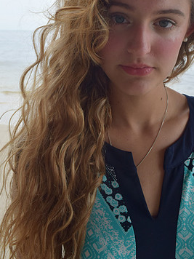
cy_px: 61
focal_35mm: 47
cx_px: 88
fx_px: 351
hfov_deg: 30.9
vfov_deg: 39.2
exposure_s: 1/250
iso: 400
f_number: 8
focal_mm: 20
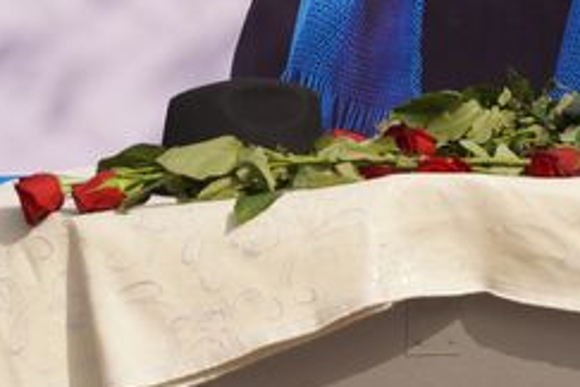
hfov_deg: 12.4
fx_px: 2534
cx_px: 869
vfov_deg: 8.5
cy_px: -240
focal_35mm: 157
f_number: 4.5
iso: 100
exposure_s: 1/800
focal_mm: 37.3
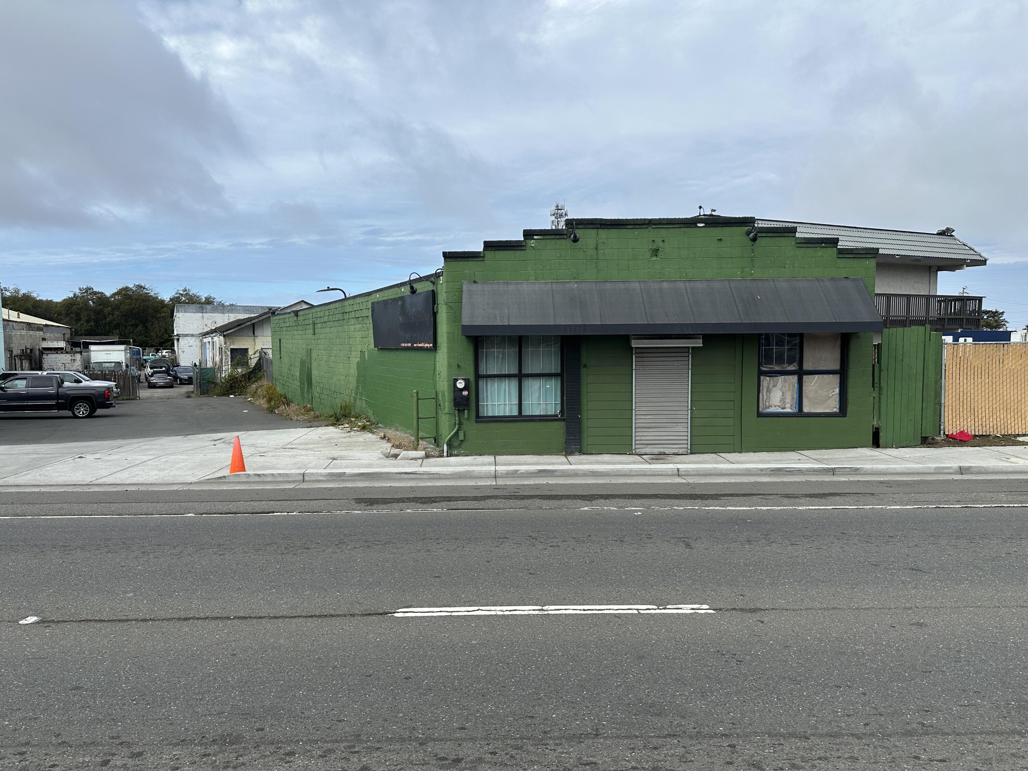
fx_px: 713
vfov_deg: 56.8
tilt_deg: -2.2
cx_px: 514
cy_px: 386
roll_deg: +1.9
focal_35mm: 24
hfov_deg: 71.6
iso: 80
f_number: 1.78
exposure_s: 1/3861
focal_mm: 6.86
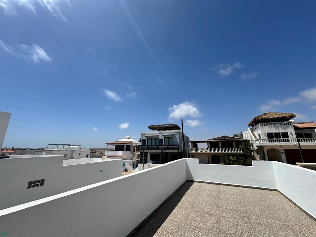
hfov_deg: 102.1
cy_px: 118
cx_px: 158
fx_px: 128
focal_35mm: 14
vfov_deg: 85.7
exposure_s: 1/3390
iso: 50
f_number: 2.2
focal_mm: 2.22
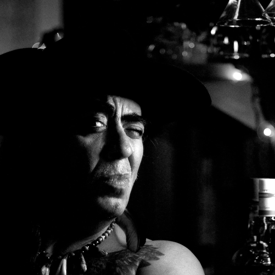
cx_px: 225
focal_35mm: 151
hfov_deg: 11.5
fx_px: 1357
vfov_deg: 11.6
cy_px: 158
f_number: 1.4
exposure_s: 1/50
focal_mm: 50
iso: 640
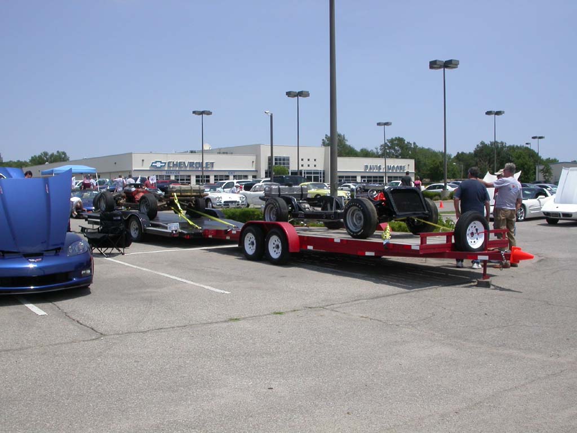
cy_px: 216
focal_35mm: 38
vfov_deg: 37.7
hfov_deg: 49.0
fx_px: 633
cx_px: 288
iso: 100
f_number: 7.5
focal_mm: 7.85
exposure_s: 1/438
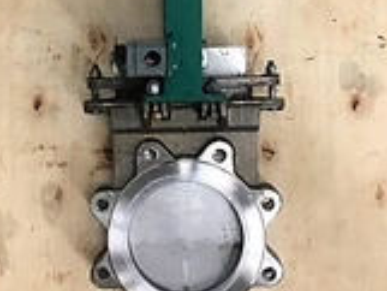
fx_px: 806
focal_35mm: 72
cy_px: 22
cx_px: 183
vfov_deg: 20.0
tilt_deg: -84.6
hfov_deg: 27.0
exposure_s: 1/30
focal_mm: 4.15
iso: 80
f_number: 2.2
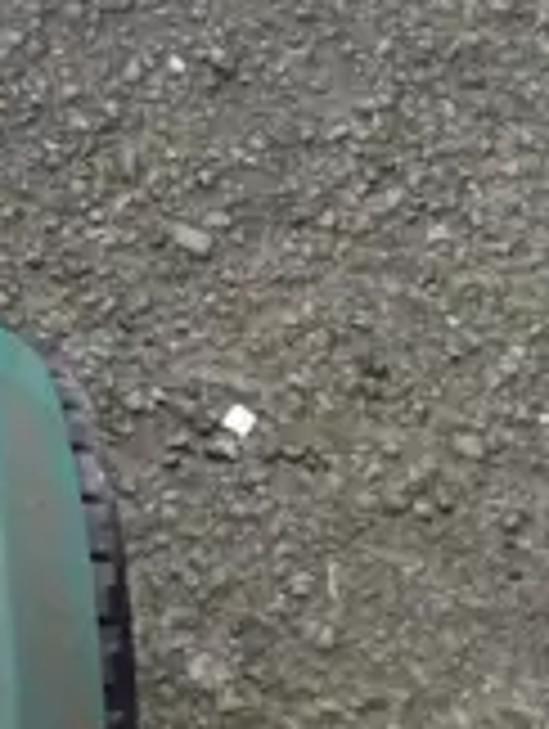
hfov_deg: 6.2
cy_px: -495
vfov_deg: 8.4
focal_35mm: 227
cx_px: -819
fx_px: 4788
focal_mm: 18
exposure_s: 1/60
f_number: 5
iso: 500
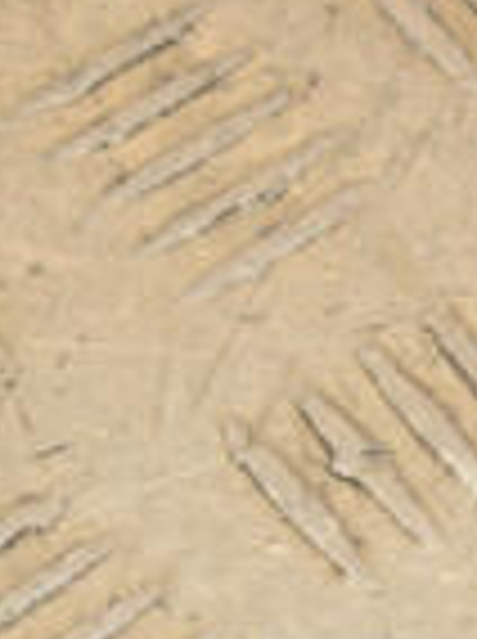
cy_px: 513
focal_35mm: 379
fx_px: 6984
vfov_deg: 5.2
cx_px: 1206
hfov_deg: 3.8
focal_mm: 62
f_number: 9
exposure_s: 1/200
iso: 800
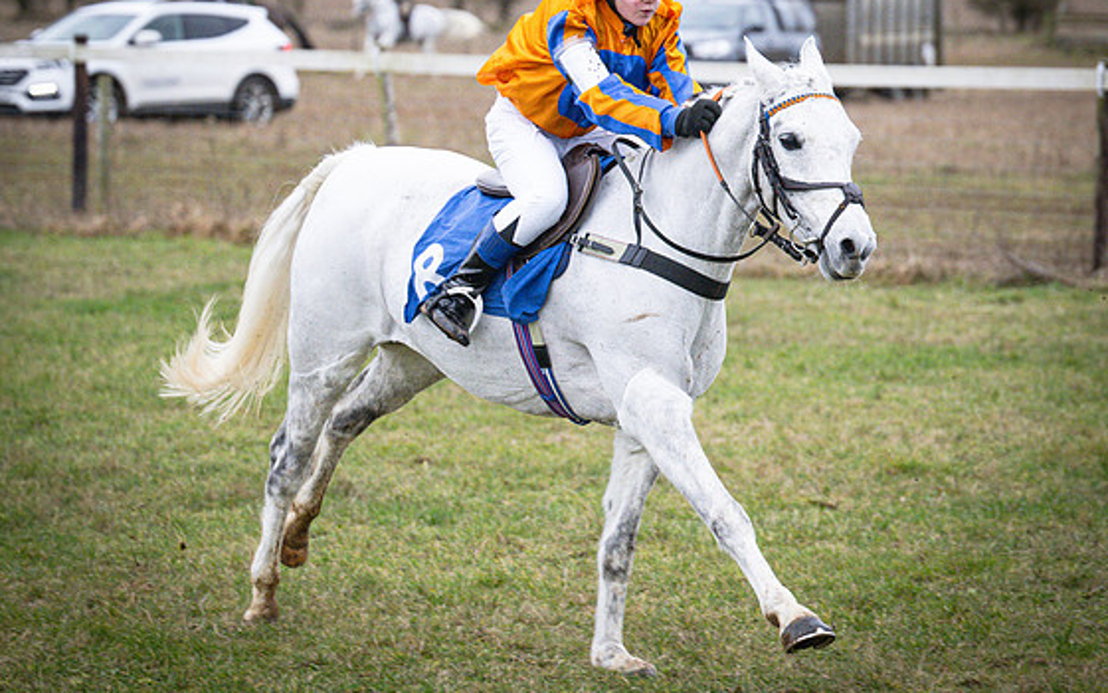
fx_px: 5345
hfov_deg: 11.8
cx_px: 531
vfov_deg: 7.4
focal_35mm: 177
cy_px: 218
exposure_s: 1/1000
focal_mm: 85
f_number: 2.8
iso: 1600
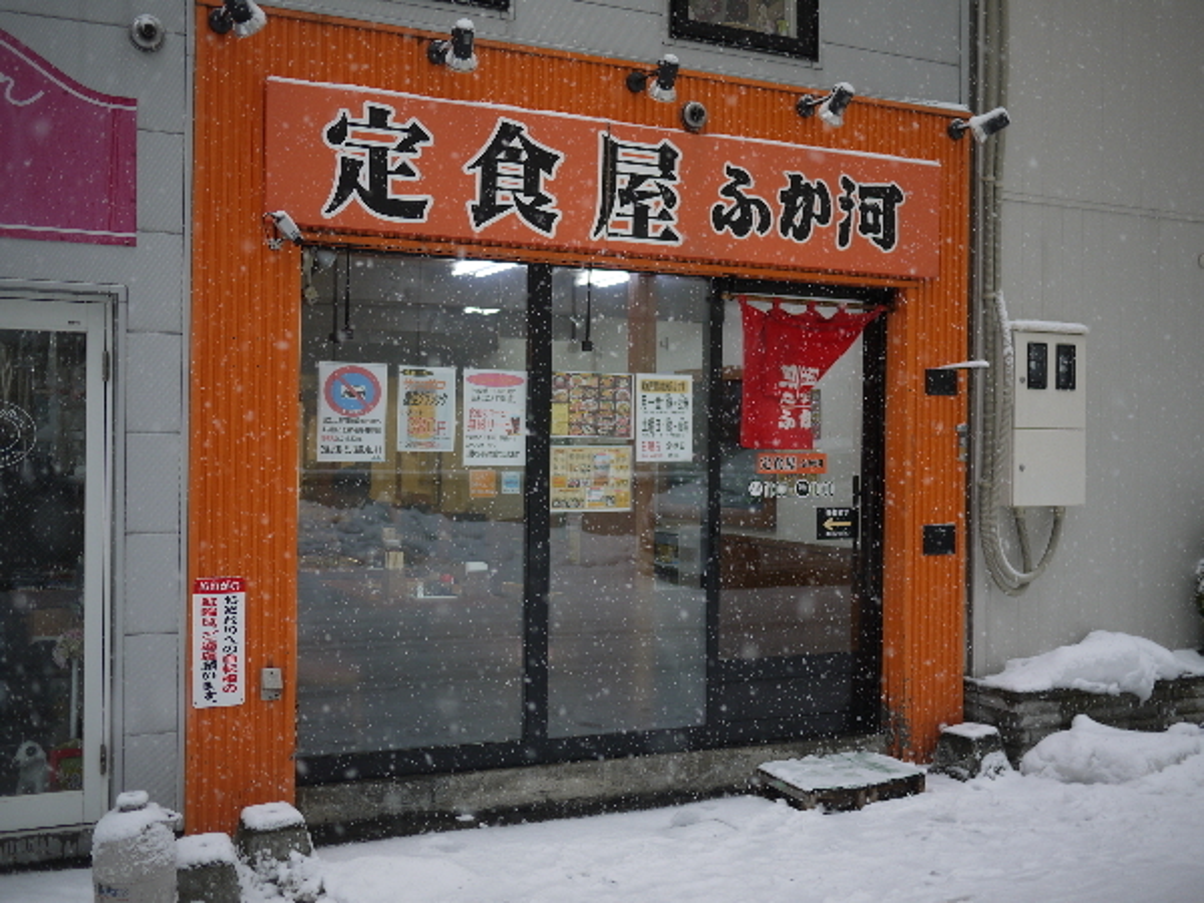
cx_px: 602
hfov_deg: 46.8
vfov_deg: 36.0
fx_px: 1391
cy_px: 452
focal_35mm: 40
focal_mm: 20
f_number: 1.7
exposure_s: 1/250
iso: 100
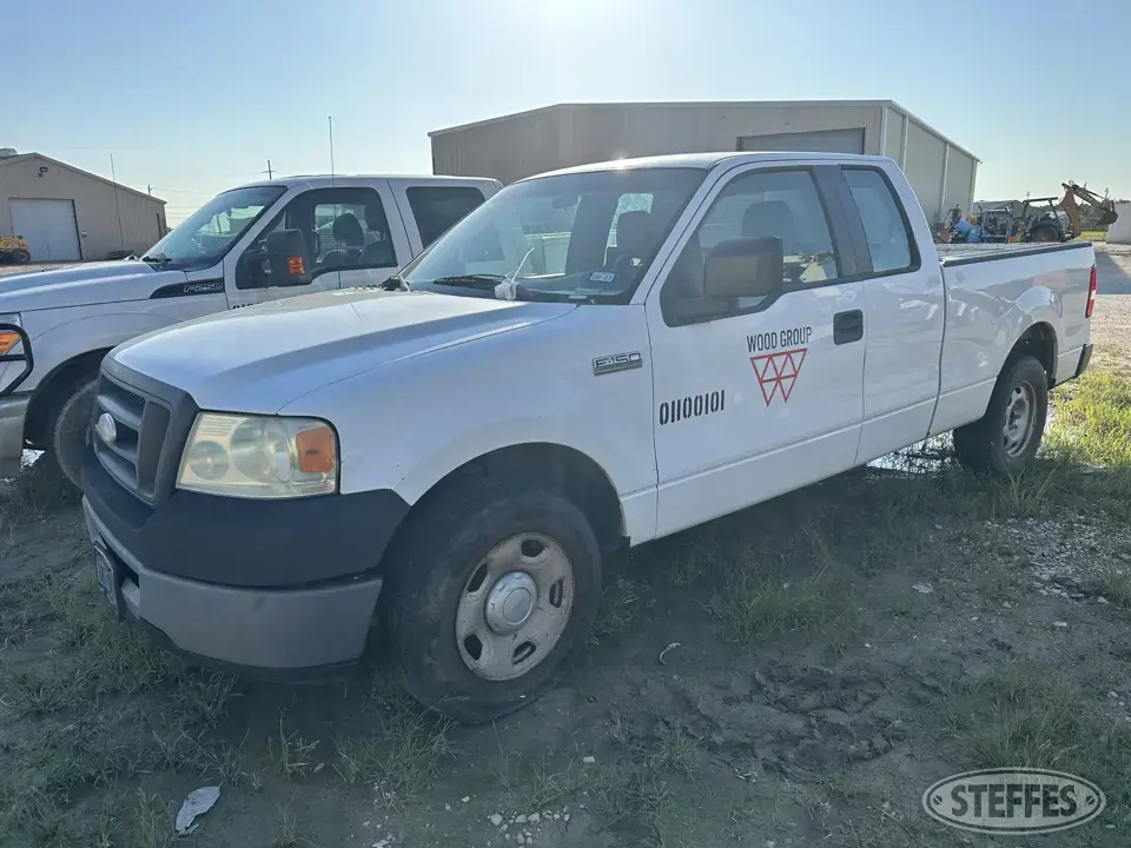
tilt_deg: -13.8
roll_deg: +0.6
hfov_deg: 71.6
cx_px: 566
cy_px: 424
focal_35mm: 24
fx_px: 784
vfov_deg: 56.8
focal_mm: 6.86
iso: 80
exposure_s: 1/3861
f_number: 1.78
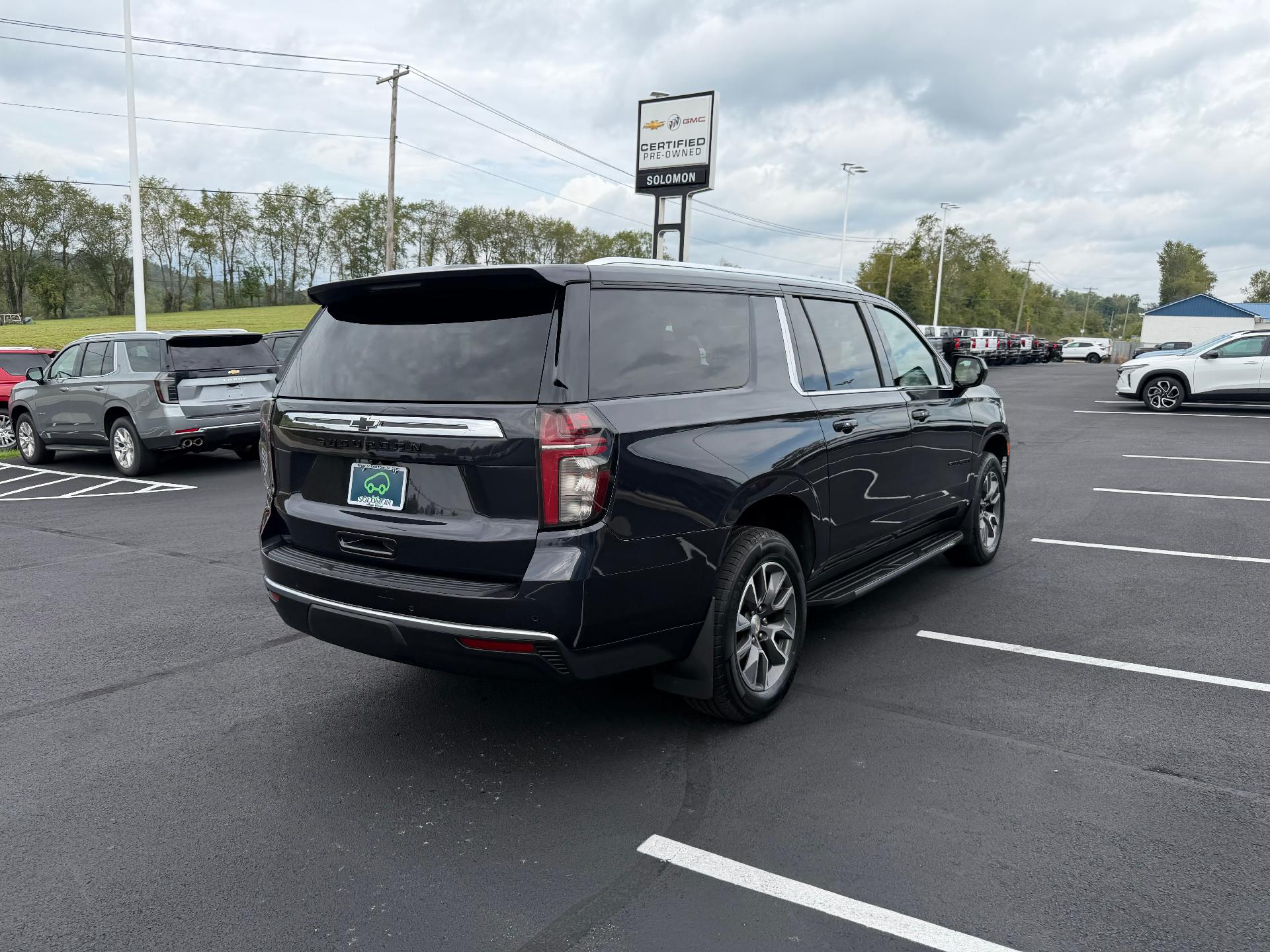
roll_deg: +0.0
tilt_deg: -6.1
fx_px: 881
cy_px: 476
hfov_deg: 71.6
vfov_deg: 56.8
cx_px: 635
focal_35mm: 24
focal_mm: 6.76
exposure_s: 1/3584
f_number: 1.78
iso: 80
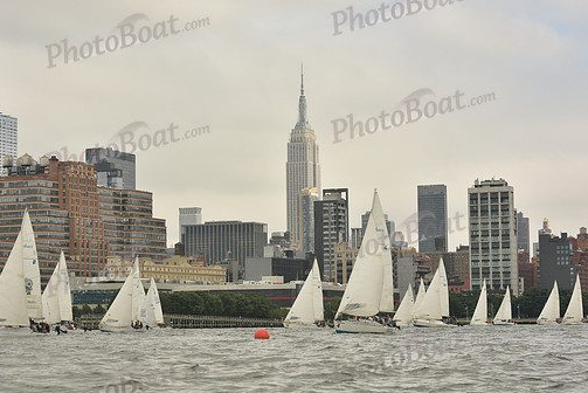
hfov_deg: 20.8
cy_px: 190
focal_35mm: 98
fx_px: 1602
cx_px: 271
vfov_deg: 14.0
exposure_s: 1/1250
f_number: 8
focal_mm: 85
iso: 320
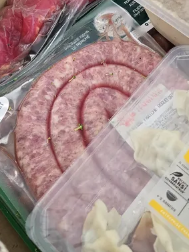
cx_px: 98
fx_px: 444
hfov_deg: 24.0
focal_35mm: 61
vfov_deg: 28.5
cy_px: -31
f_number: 1.7
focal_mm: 6.3
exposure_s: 1/100
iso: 640
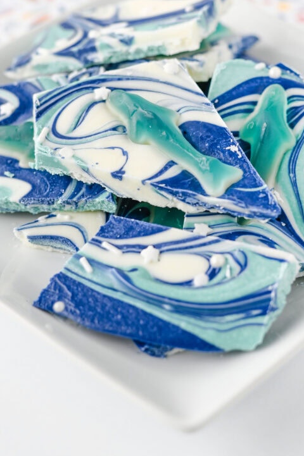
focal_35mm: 71
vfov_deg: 28.3
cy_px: 166
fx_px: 900
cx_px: 165
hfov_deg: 19.2
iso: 140
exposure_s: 1/100
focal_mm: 50
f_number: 4
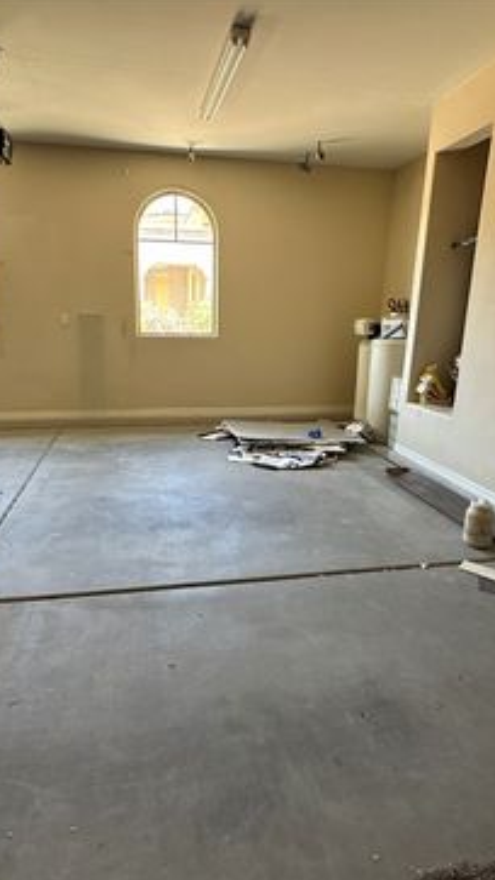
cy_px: 445
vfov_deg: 83.9
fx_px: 490
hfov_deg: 53.5
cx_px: 231
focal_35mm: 21
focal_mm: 2.22
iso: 125
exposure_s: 1/60
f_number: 2.2
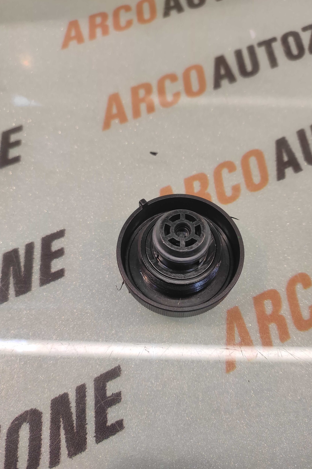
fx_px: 234
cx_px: 168
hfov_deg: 67.3
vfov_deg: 90.0
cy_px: 236
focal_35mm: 18
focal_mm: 4.74
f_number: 1.79
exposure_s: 1/33
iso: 115
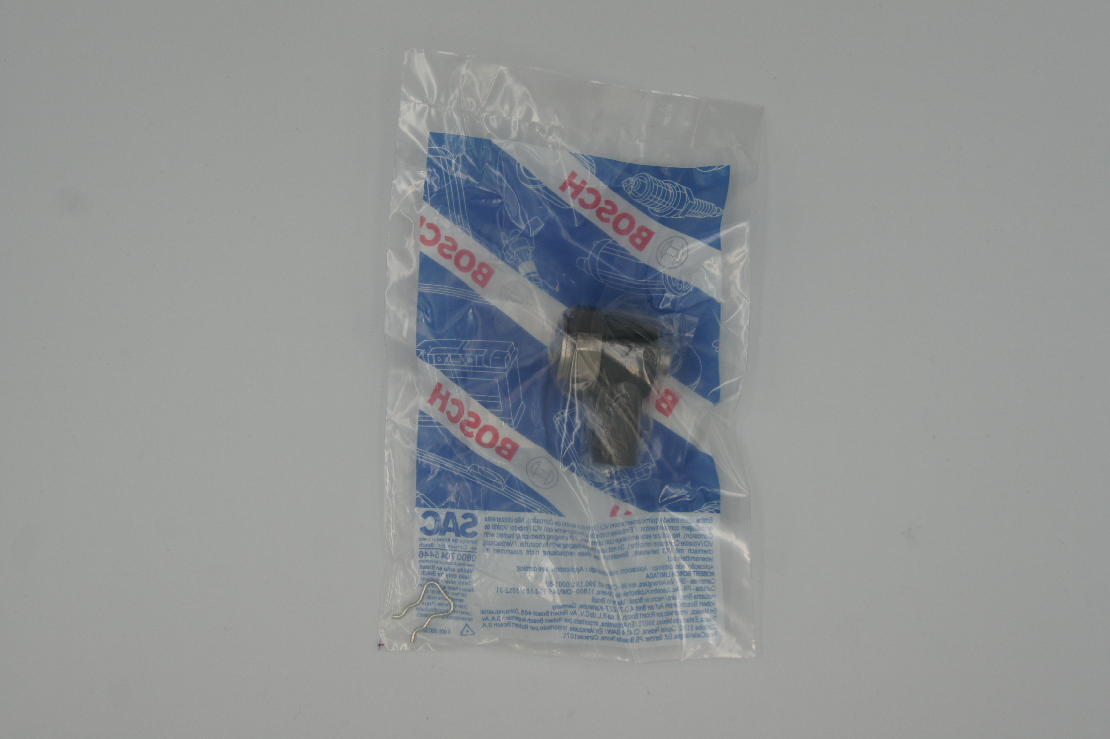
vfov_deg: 29.8
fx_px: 1387
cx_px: 555
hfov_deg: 43.6
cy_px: 370
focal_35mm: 45
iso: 200
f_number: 5.6
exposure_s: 1/320
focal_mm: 30
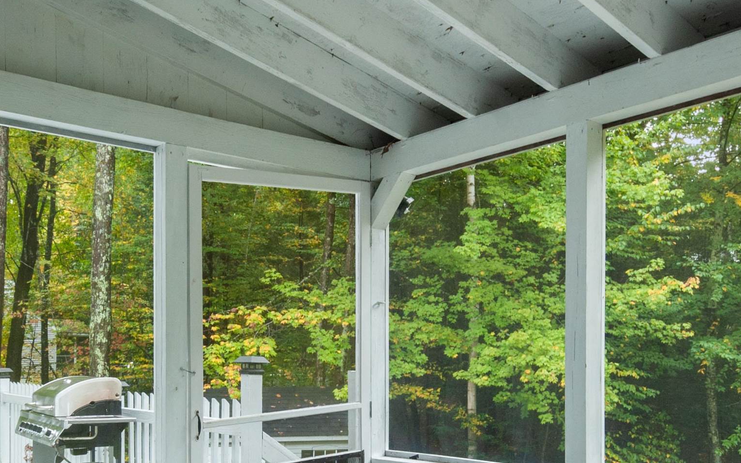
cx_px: 357
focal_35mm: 37
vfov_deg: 33.2
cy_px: 387
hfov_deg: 52.7
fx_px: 747
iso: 200
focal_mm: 12
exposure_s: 1/10
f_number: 10
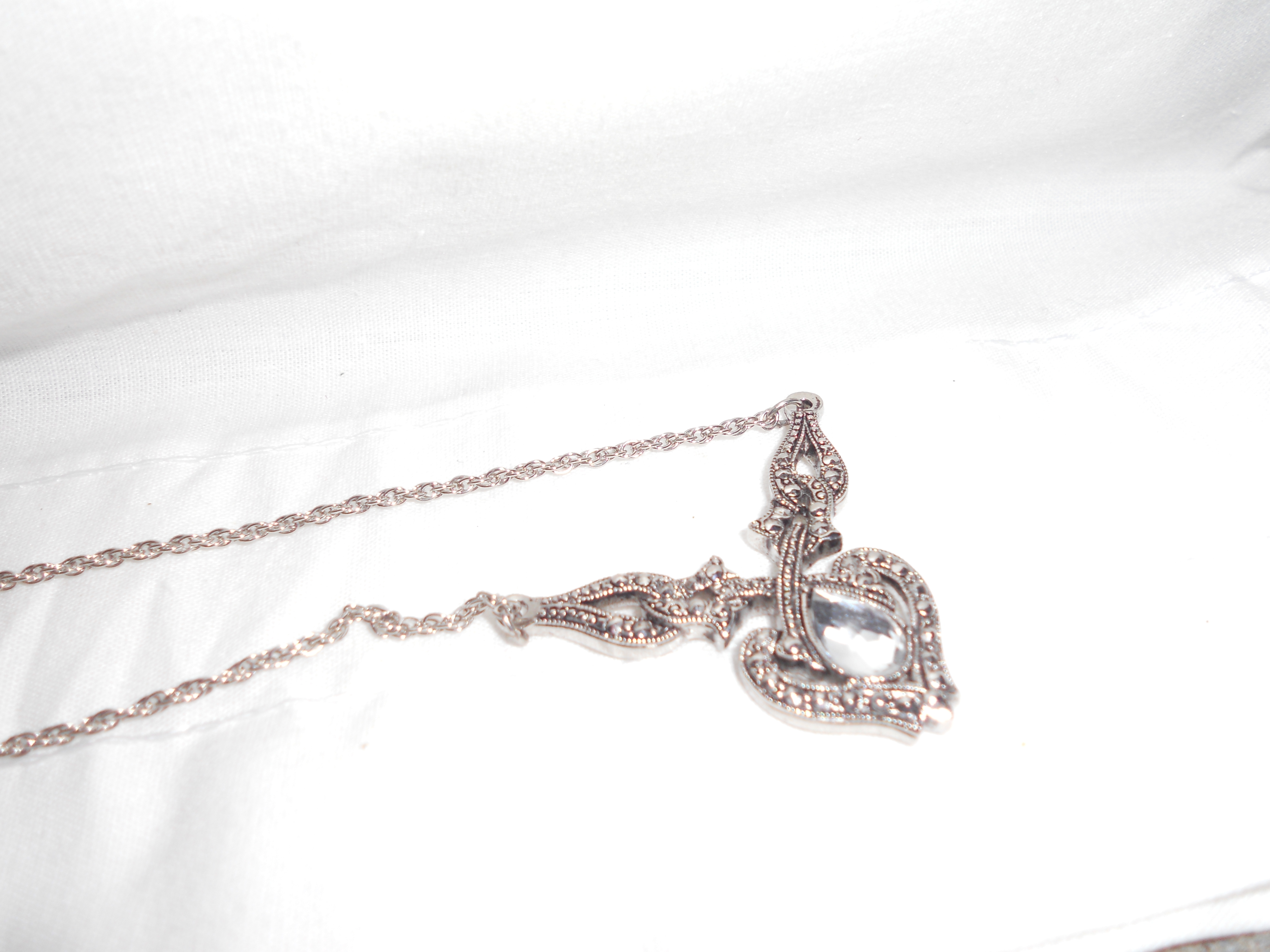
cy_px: 476
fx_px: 1174
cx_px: 635
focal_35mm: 32
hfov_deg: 56.8
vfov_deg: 44.2
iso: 80
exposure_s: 1/25
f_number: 8.8
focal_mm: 5.8
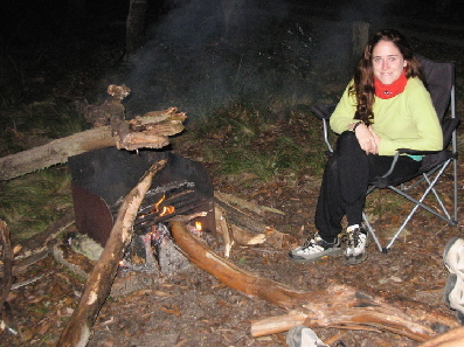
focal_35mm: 46
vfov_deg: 31.4
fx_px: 616
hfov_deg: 41.1
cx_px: 275
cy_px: 153
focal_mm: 6.3
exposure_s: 1/161
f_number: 2.9
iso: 400
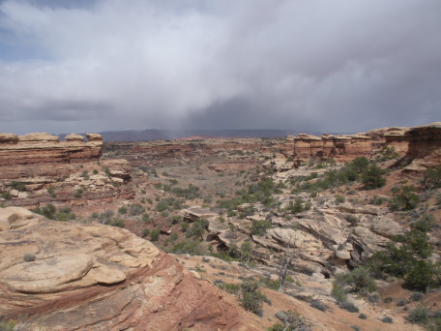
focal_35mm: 36
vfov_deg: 39.7
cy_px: 166
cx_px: 220
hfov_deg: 51.4
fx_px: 459
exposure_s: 1/507
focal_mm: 6.3
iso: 64
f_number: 5.6
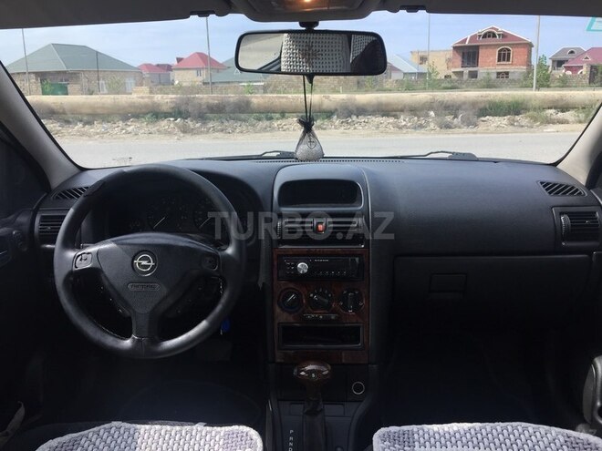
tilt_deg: -14.9
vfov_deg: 48.2
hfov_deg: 61.7
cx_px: 301
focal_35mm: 29
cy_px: 226
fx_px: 504
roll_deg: +0.2
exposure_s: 1/775
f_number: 2.2
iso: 32
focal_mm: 4.15
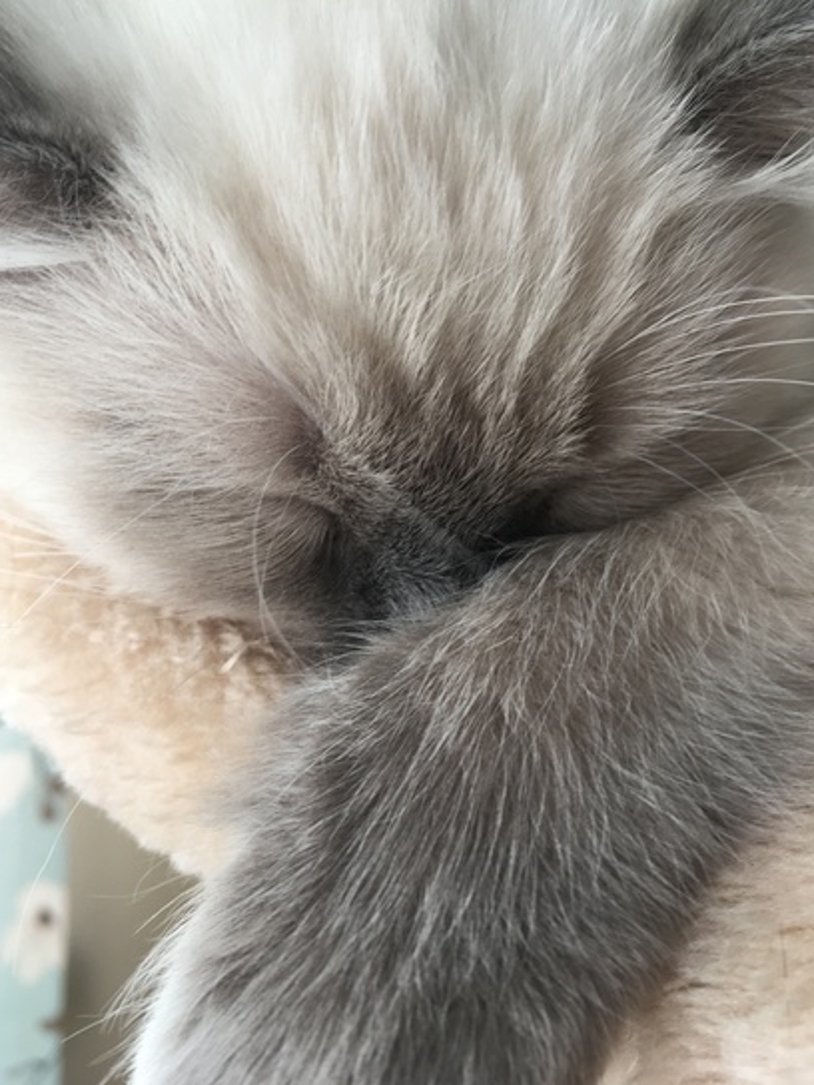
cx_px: 389
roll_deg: -5.2
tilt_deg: -8.7
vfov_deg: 56.7
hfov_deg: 44.1
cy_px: 489
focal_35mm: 32
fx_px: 1003
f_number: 2.2
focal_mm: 4.15
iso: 32
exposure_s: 1/100
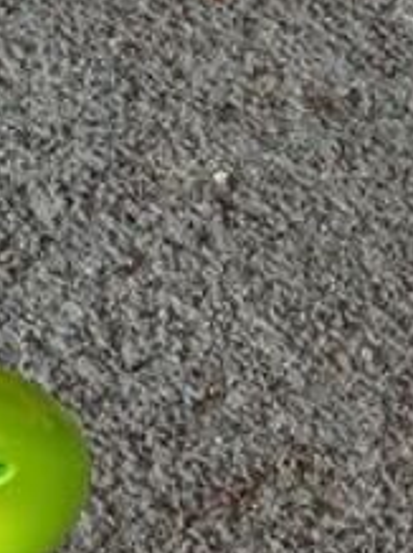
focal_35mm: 153
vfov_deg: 12.1
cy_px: 937
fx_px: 2439
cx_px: -334
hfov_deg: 9.2
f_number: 1.8
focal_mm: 4.65
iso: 80
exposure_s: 1/50
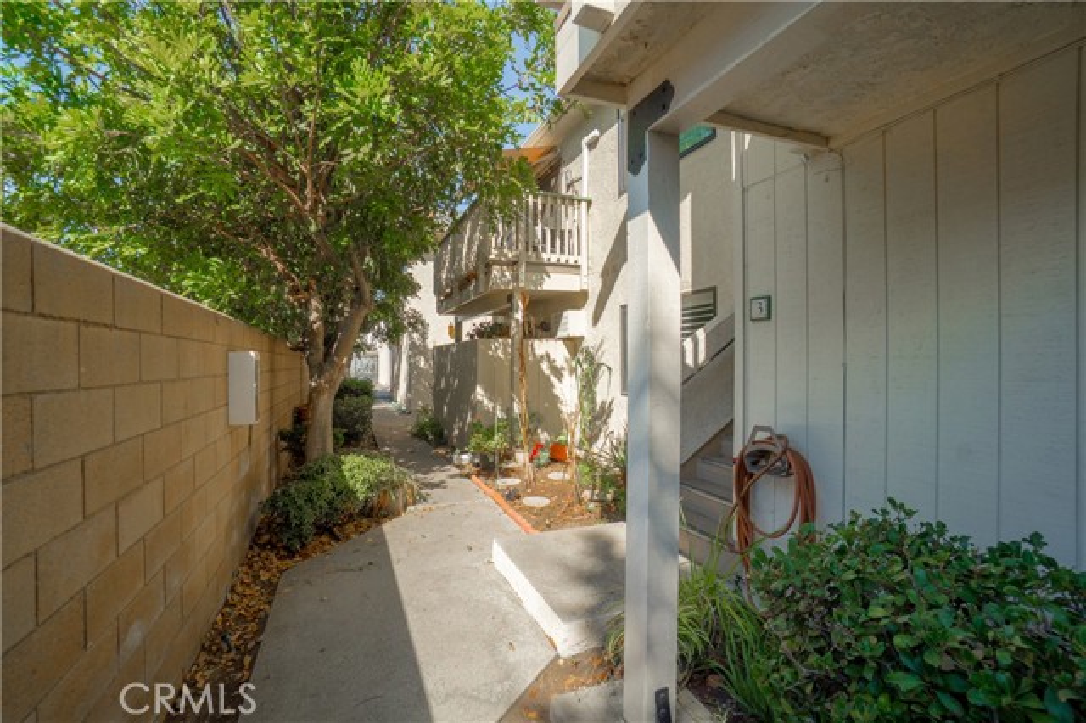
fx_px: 452
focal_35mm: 15
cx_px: 543
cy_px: 362
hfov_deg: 100.4
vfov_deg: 77.3
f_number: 8
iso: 100
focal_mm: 10
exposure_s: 1/250
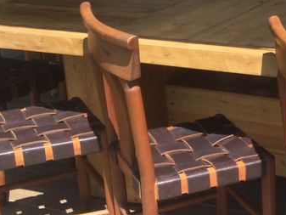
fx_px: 760
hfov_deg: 20.5
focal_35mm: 92
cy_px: 72
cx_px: 300
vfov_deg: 16.0
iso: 25
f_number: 2.4
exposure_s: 1/405
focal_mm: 3.3
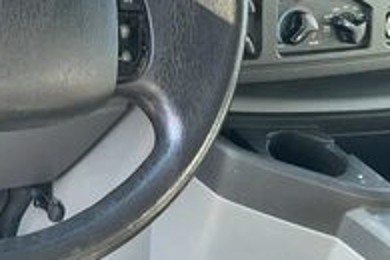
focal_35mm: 62
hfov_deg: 30.0
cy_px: -24
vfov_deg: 20.9
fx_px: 672
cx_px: -6
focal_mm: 3
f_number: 1.8
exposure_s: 1/122
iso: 64
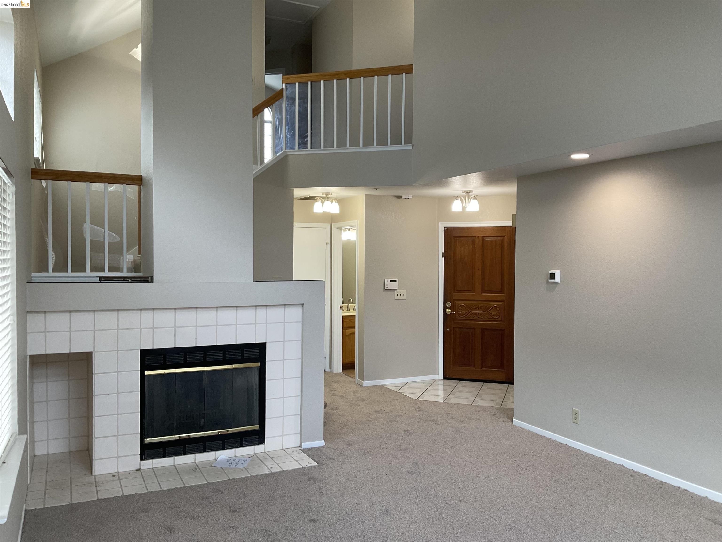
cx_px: 361
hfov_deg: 61.7
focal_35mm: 29
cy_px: 271
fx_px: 605
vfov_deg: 48.2
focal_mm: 3
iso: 50
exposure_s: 1/60
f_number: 1.8
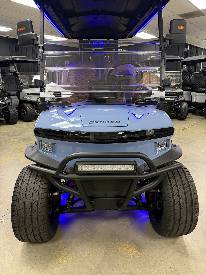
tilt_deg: -15.0
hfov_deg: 56.8
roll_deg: -0.3
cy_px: 138
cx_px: 103
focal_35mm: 24
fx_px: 190
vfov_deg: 71.6
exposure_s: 1/60
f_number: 1.78
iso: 500
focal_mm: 6.76
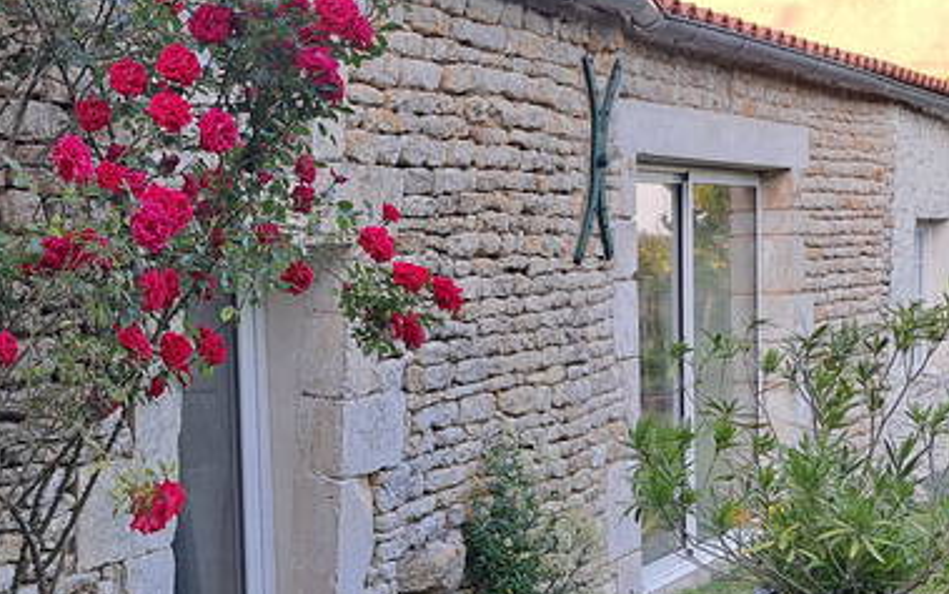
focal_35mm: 53
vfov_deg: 24.4
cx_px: 220
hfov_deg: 37.1
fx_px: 1371
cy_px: 368
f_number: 1.8
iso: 50
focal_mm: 5.23
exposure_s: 1/100
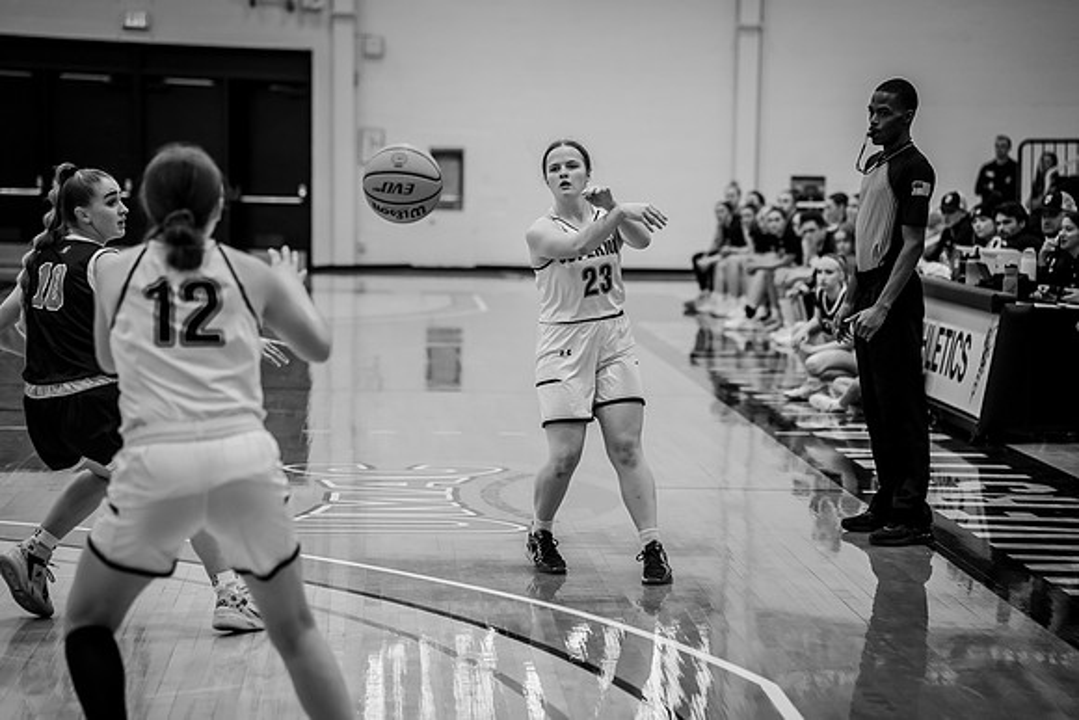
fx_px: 3206
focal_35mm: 107
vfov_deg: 12.8
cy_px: 360
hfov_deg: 19.1
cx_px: 545
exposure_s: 1/640
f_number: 3.2
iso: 1600
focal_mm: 105
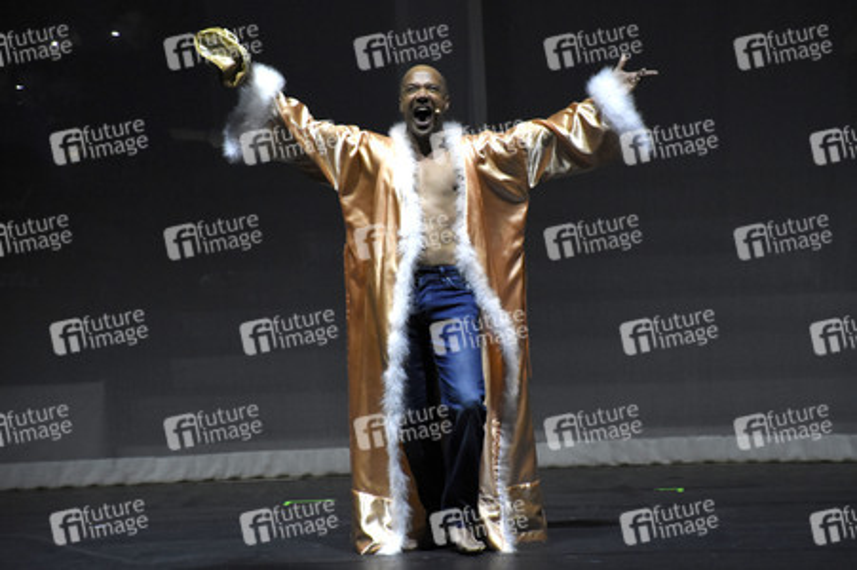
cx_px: 428
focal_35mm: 210
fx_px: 4995
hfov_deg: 9.8
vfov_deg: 6.5
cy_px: 285
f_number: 6.3
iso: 3200
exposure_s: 1/60
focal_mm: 140
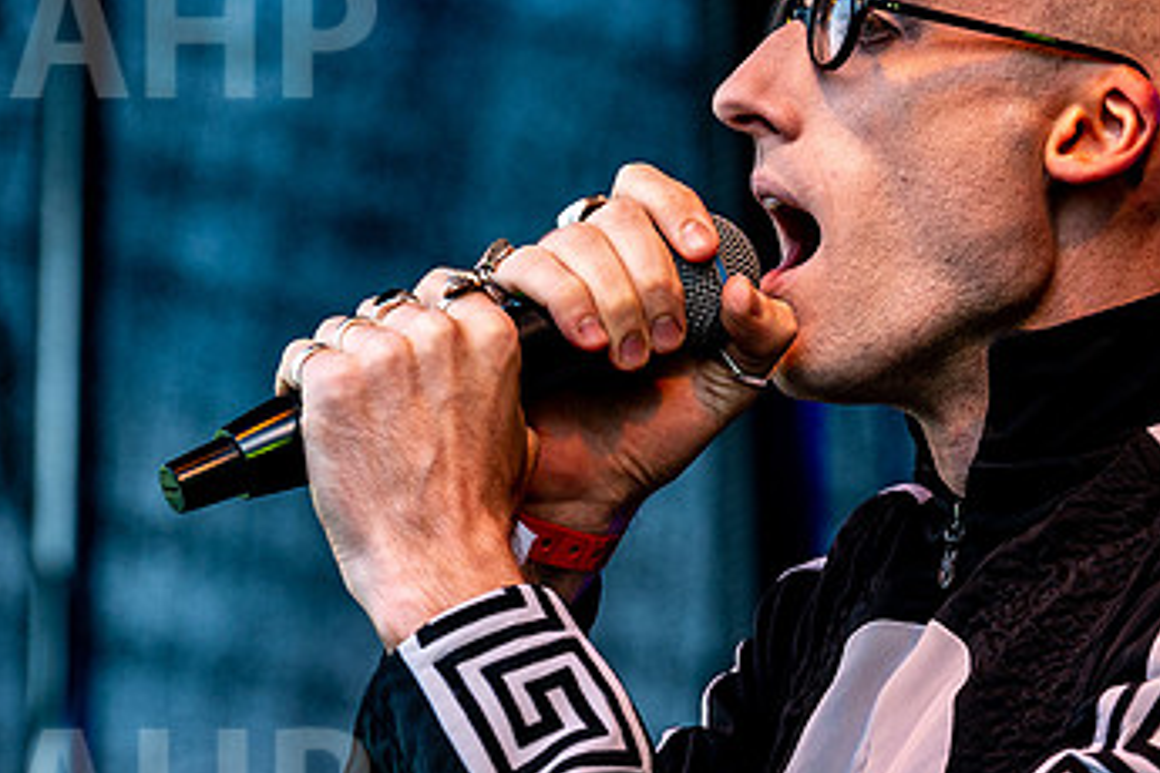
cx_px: 1006
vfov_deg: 4.3
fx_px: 10214
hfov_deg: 6.5
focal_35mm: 317
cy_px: 313
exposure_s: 1/1000
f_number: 5.6
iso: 1250
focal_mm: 160
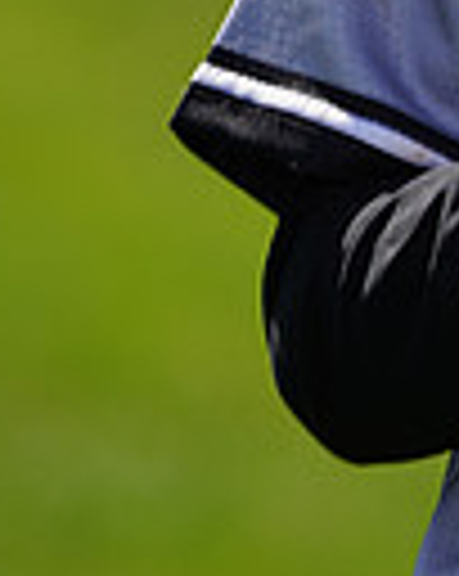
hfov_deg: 1.3
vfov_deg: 1.7
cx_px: 808
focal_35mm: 1173
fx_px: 19966
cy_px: -405
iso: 100
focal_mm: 276
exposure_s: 1/250
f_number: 8
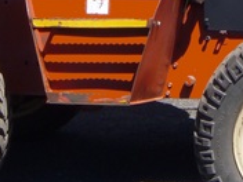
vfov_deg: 9.1
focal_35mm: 159
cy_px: -106
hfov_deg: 12.3
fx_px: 1116
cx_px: 243
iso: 80
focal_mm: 6.3
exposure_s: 1/200
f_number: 5.6
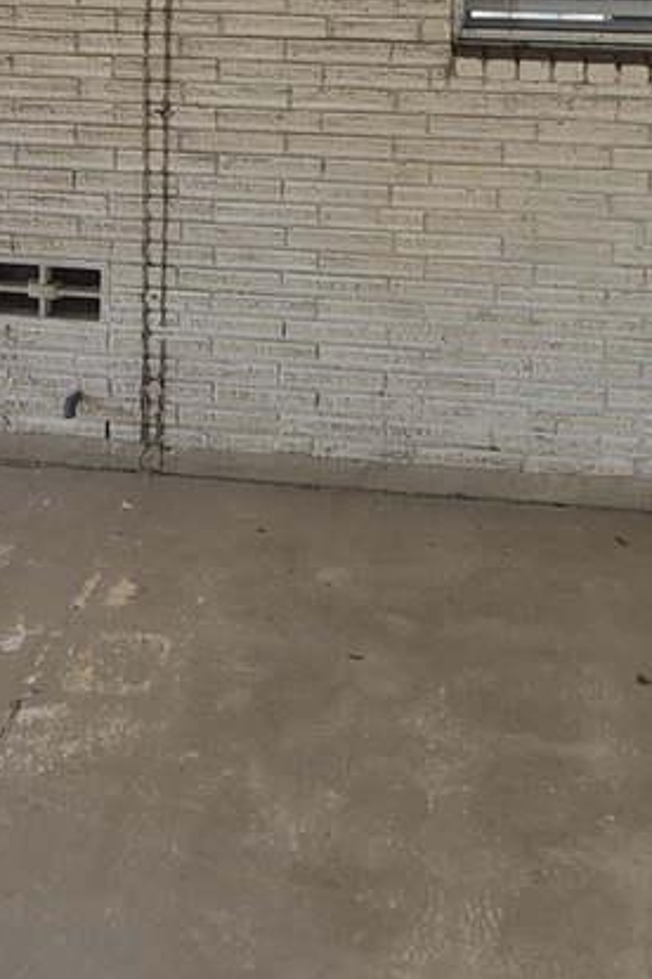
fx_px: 1277
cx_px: 293
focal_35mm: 47
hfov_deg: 28.6
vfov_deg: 37.3
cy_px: -9
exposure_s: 1/166
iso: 40
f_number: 2.2
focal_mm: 1.74
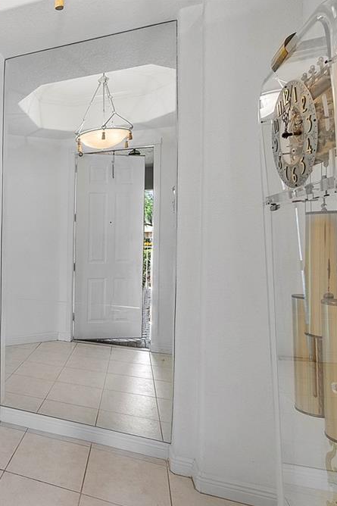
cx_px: -12
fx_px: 323
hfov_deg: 45.1
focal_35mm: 23
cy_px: 255
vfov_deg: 76.1
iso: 160
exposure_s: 1/6
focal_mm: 10
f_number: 11
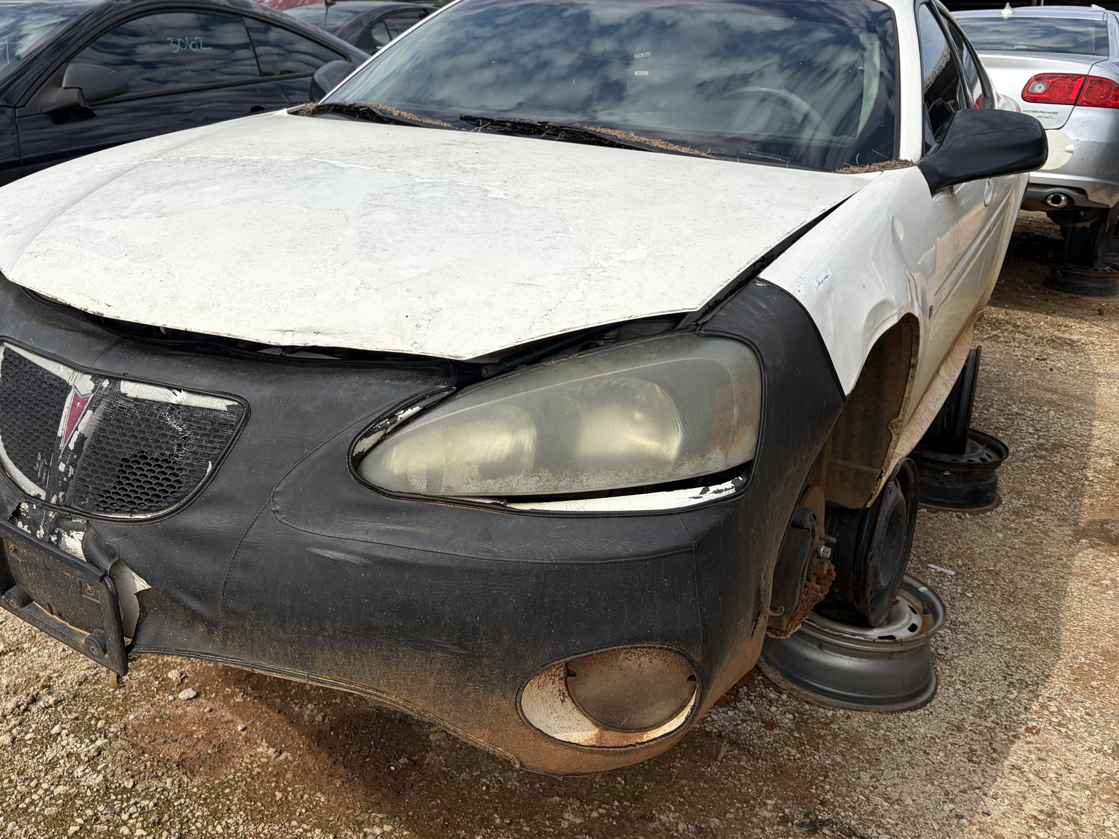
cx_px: 429
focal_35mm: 33
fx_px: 1067
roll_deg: -1.9
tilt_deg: -11.3
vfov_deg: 42.6
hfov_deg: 54.8
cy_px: 308
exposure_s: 1/4329
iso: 50
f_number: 1.6
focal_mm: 5.96
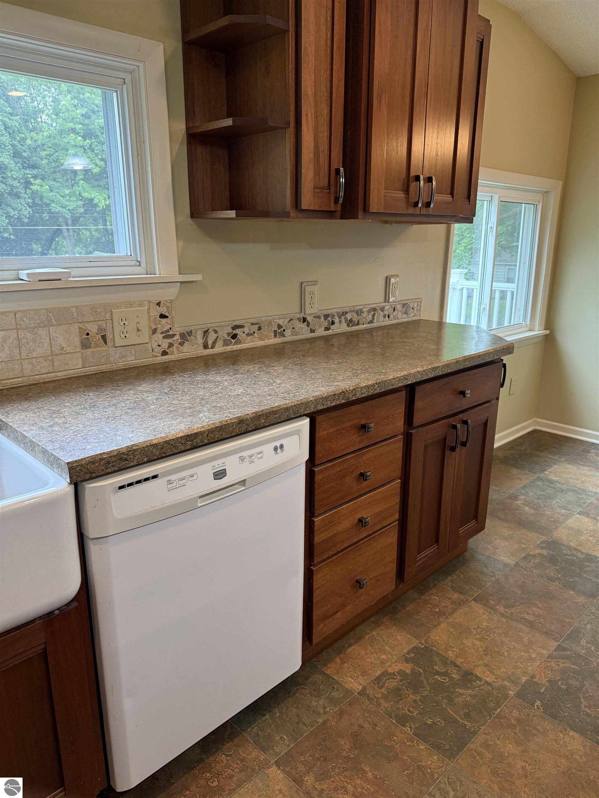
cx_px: 300
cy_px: 399
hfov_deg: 56.8
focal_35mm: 24
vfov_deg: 71.6
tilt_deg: -16.0
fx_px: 554
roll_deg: -0.7
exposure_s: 1/120
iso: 320
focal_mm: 6.76
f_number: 1.78
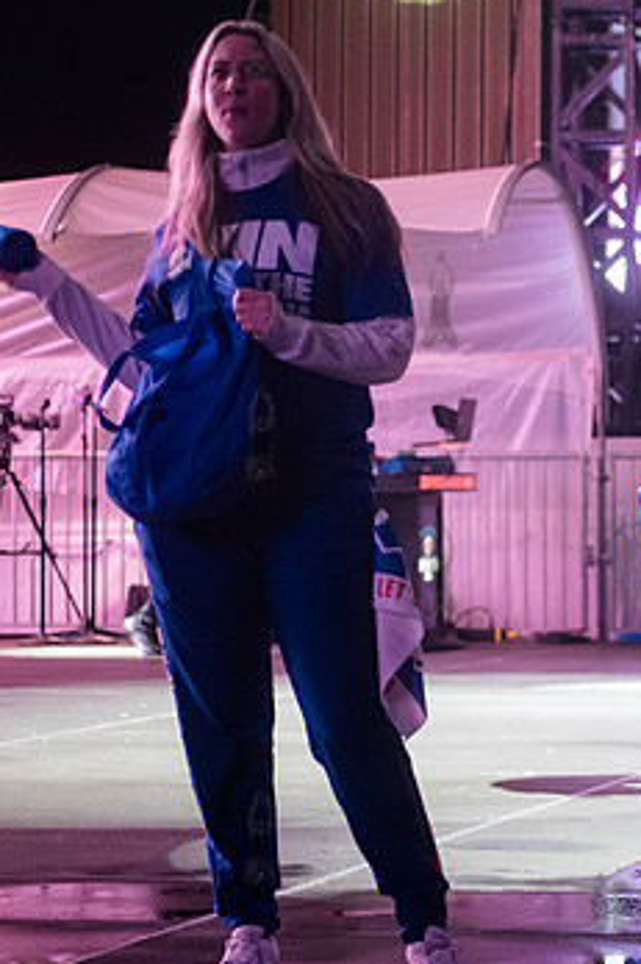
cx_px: 796
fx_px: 3609
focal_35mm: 135
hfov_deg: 10.0
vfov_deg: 15.2
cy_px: 432
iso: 6400
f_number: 4
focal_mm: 80
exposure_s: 1/250
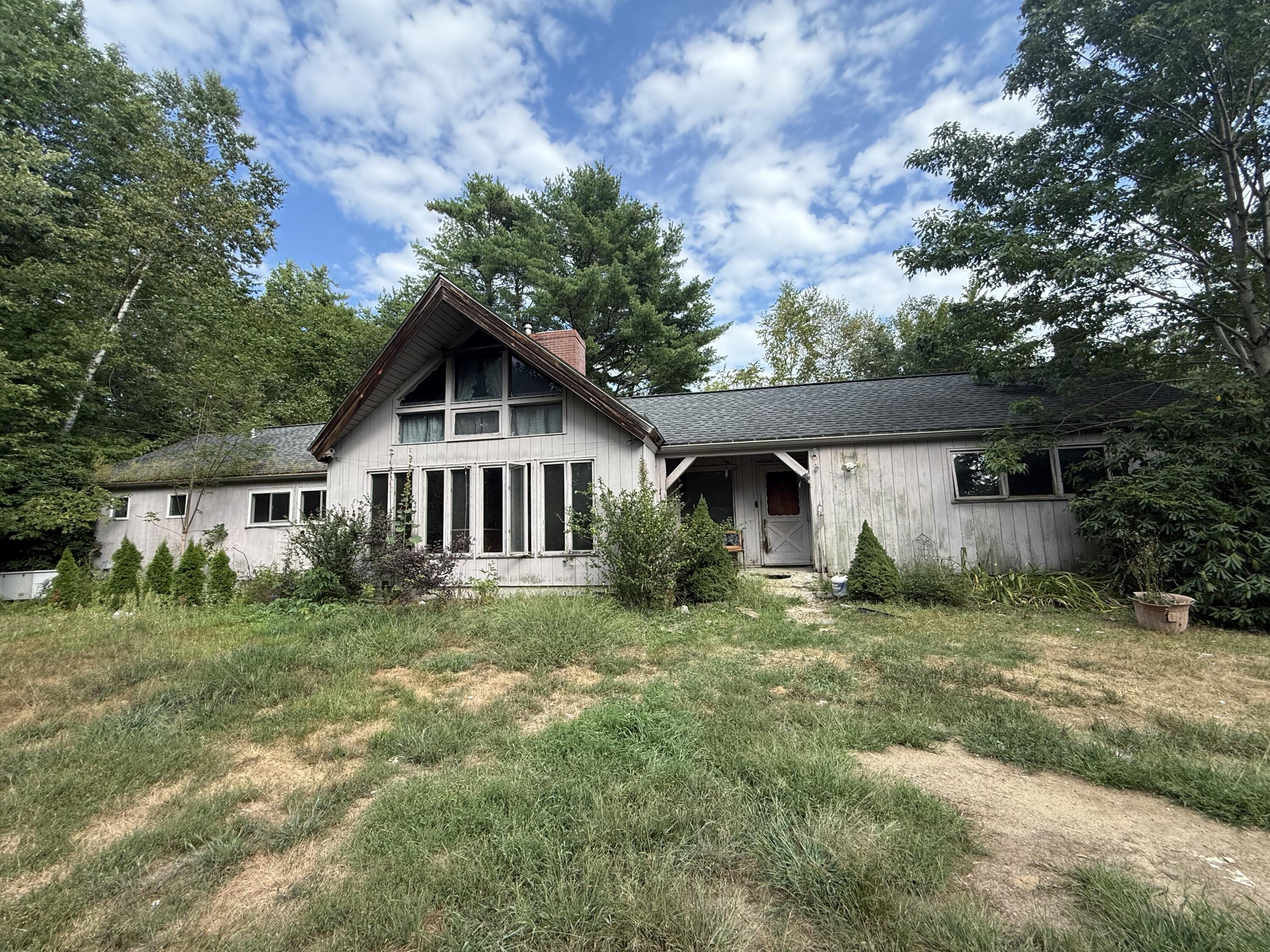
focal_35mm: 14
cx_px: 635
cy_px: 476
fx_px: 514
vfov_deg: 85.7
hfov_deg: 102.1
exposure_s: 1/638
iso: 64
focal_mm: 2.22
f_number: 2.2
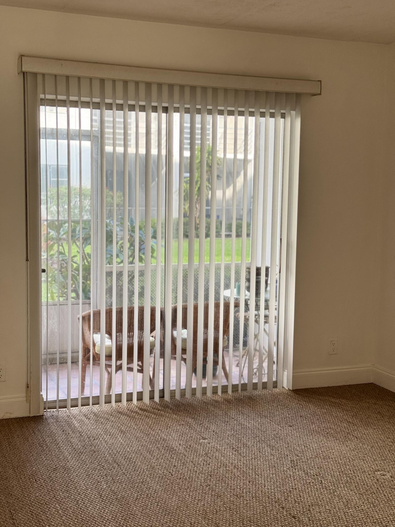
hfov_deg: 30.3
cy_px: 264
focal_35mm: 48
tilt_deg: -5.0
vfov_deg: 39.7
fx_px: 730
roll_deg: -2.0
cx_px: 198
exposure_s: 1/121
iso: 80
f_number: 1.78
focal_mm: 6.86
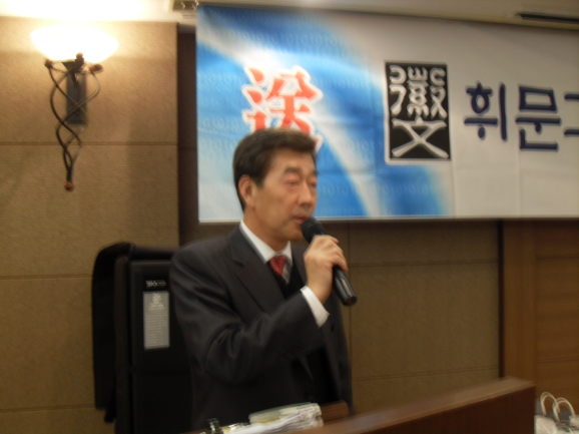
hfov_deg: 50.2
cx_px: 290
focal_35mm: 37
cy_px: 217
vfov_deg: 38.6
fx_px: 619
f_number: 2.8
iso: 80
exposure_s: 1/6
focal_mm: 6.3
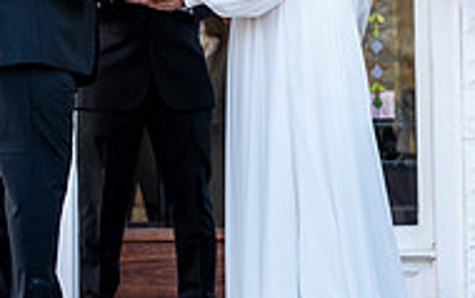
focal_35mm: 246
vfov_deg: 5.3
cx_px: 220
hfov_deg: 8.5
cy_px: -38
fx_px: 3186
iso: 200
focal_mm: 102
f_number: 3.5
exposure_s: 1/320
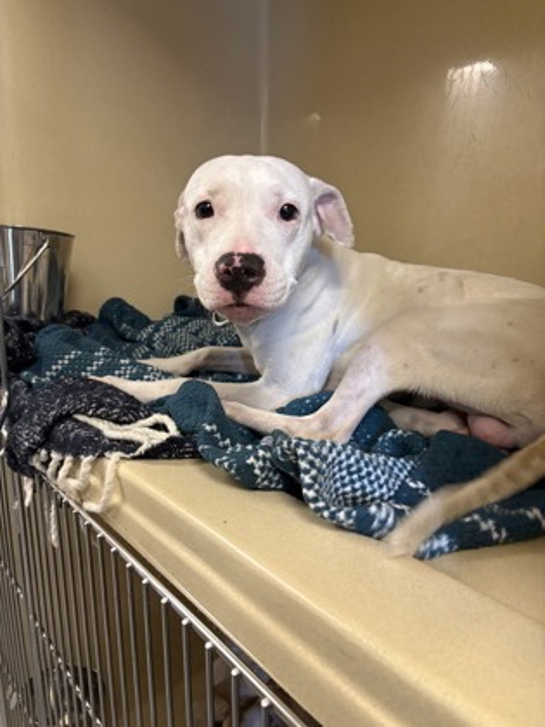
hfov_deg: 53.1
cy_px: 364
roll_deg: -0.7
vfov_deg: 67.3
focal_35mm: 26
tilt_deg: -12.1
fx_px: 546
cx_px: 272
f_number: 1.6
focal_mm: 5.96
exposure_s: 1/59
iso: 320
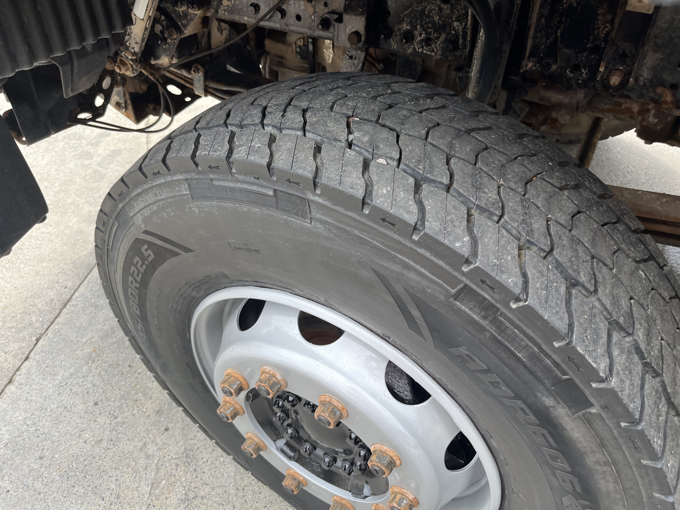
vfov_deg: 53.1
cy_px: 255
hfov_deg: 67.3
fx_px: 511
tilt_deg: -44.2
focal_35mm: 26
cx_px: 340
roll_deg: -1.2
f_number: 1.6
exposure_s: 1/487
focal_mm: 5.1
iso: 50
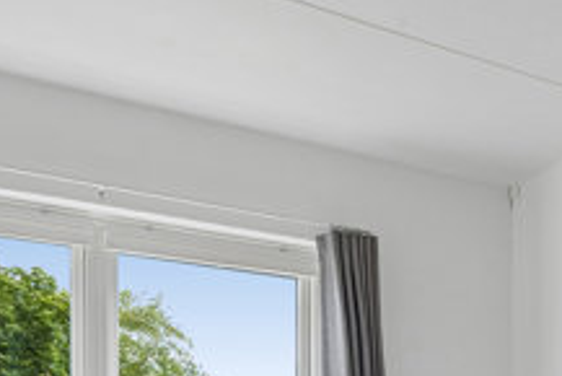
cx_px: 653
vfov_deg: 20.5
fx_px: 922
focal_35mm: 59
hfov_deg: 29.7
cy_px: 520
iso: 200
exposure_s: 1/30
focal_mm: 16
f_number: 10
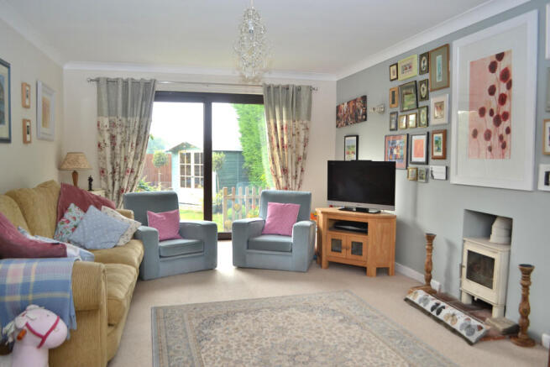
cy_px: 184
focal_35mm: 27
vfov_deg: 48.0
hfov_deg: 67.4
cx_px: 275
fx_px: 413
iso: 100
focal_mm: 18
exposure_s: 1/60
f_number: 4
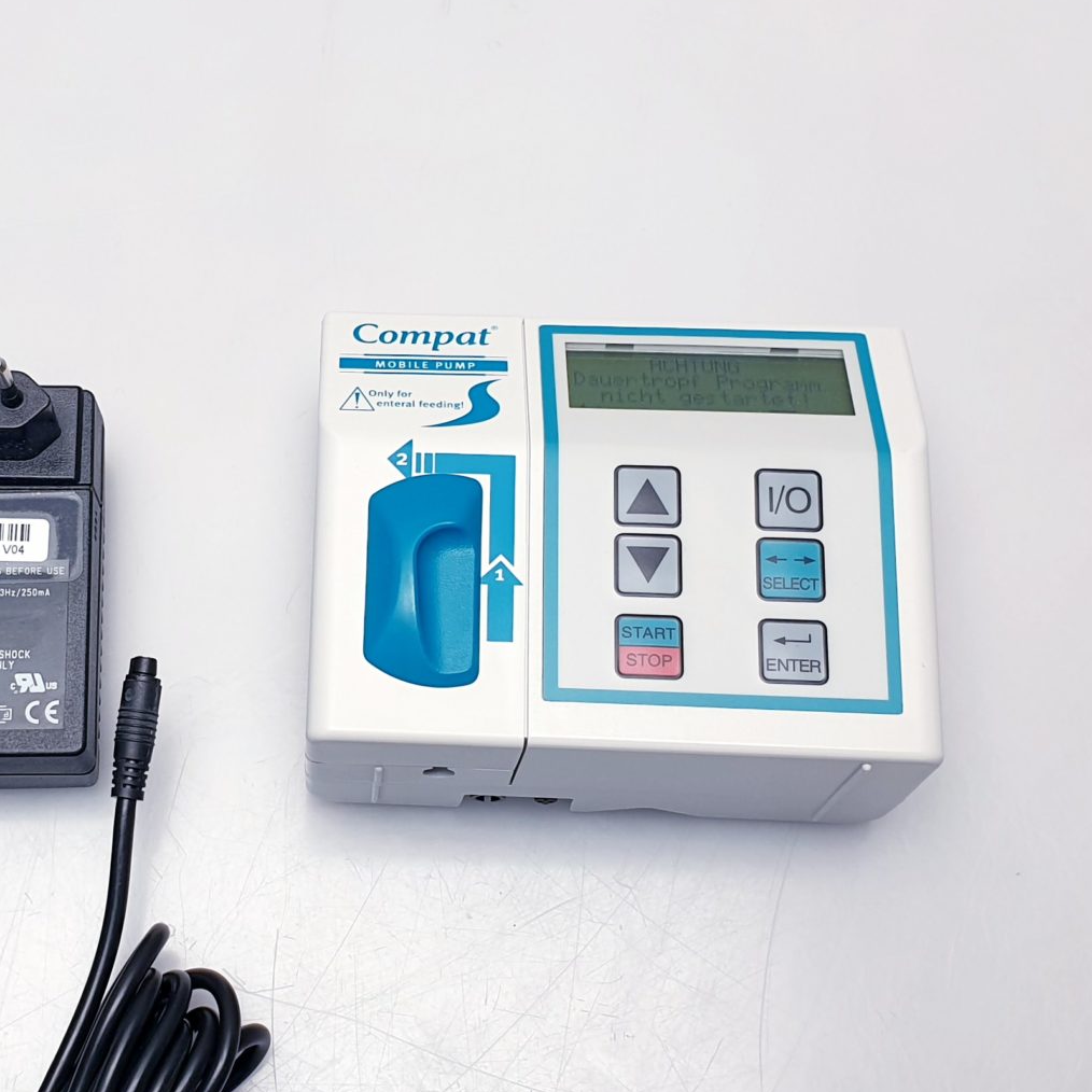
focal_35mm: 58
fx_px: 2070
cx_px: 309
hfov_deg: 29.2
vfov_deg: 29.5
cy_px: 657
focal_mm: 4.3
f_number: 2.4
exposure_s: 1/100
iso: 50
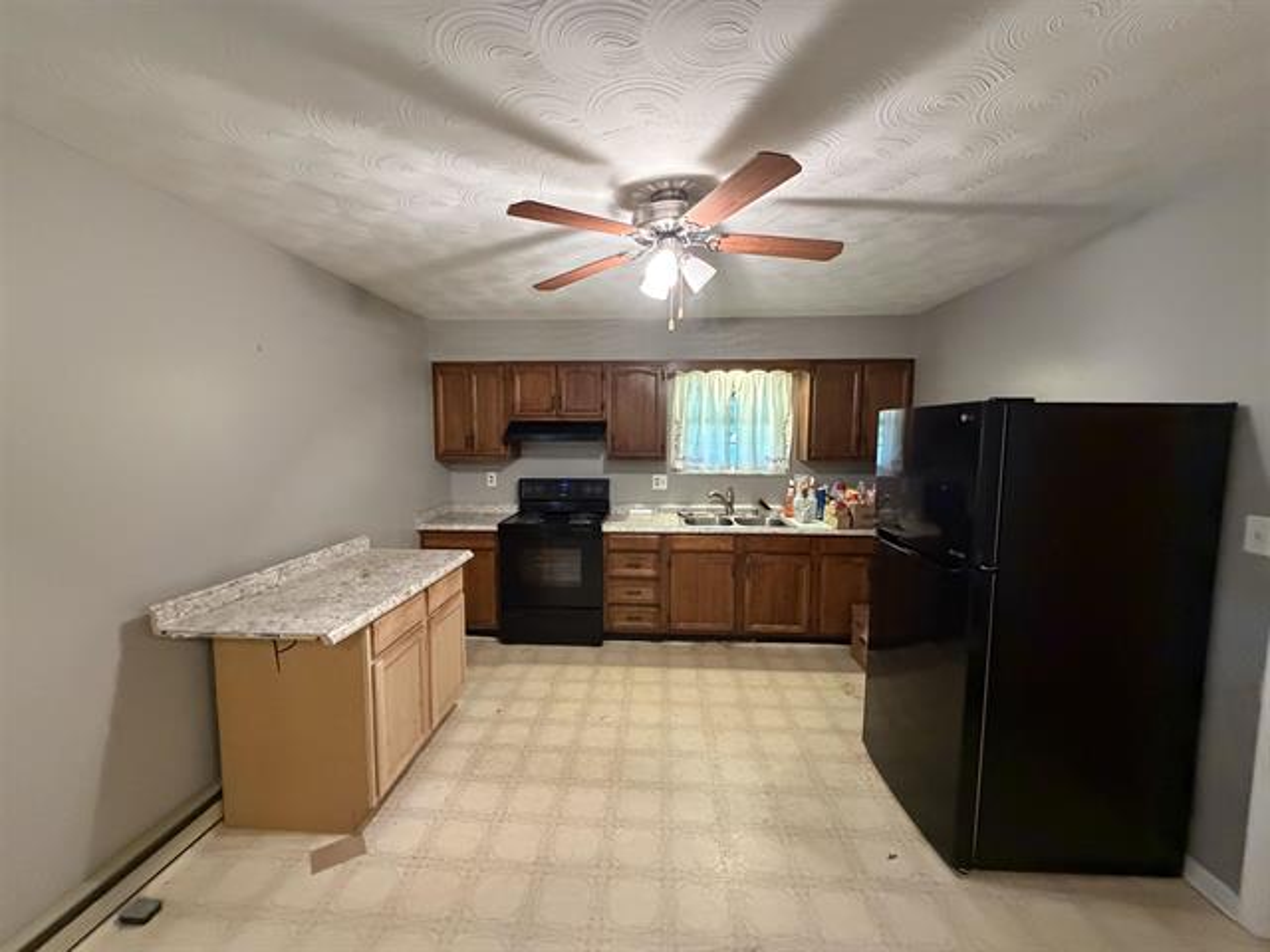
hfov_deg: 102.1
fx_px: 514
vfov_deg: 85.7
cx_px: 635
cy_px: 476
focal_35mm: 14
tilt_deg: -4.6
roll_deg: +1.0
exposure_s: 1/60
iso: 1000
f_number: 2.2
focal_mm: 2.22
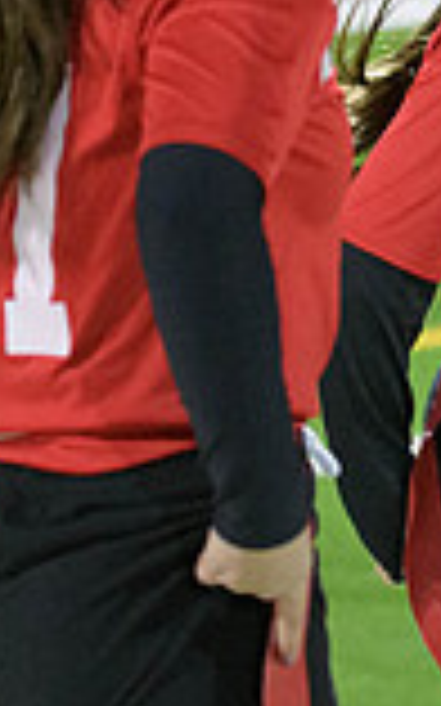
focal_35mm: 263
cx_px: 590
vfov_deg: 7.9
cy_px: -38
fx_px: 5062
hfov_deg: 5.0
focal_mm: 70
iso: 9000
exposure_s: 1/640
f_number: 2.8
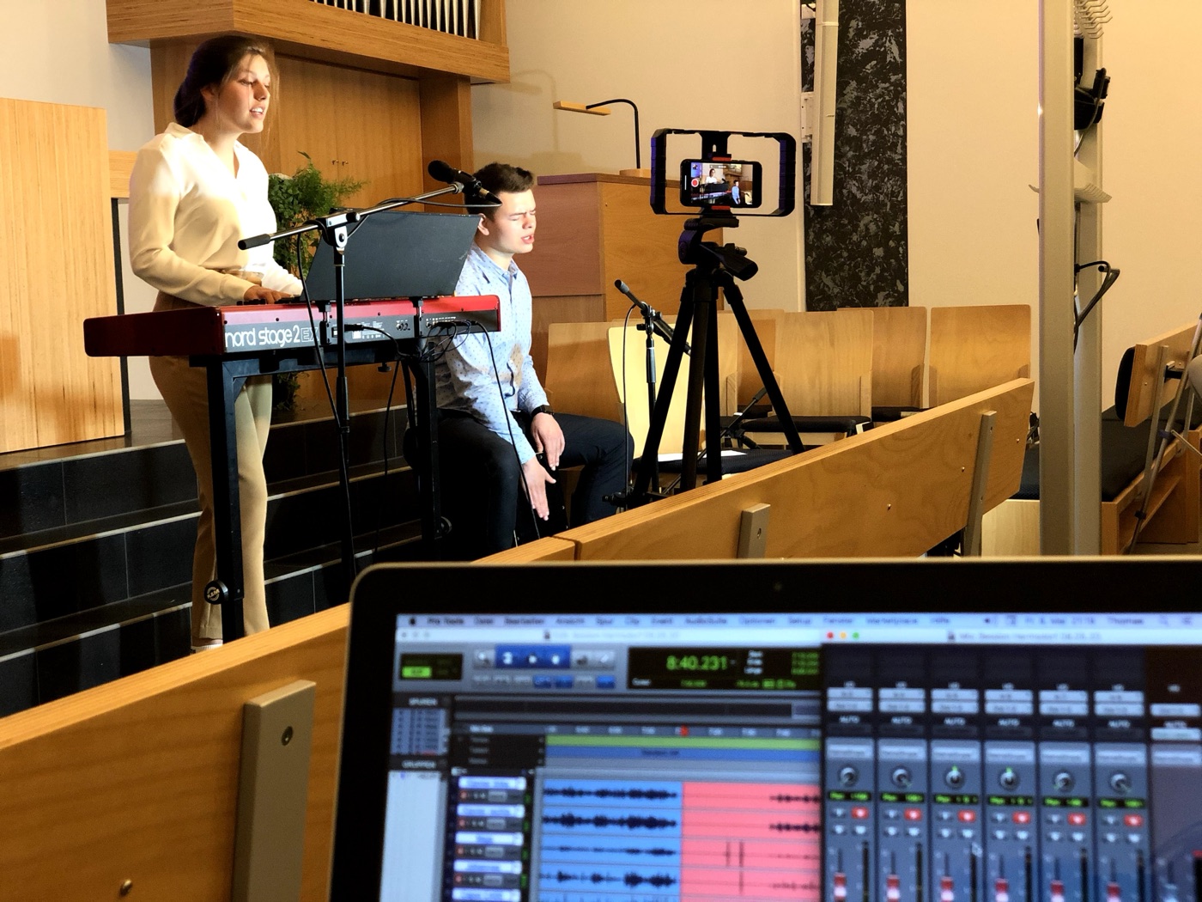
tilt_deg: -5.5
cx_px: 601
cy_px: 451
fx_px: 1806
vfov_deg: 28.0
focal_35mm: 52
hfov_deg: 36.8
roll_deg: +2.0
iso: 100
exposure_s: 1/33
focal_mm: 6
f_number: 2.4
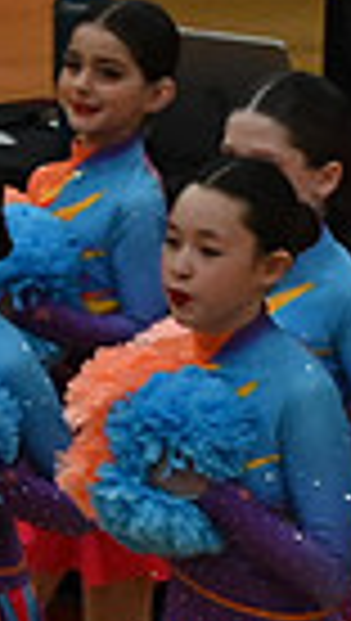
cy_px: 335
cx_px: 1107
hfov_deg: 1.2
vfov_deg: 2.1
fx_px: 16865
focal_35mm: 1023
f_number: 4
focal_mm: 155
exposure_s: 1/500
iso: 5000
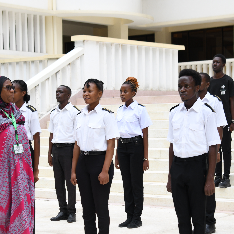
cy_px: 163
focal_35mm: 103
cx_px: 90
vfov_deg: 16.8
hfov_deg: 16.9
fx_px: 788
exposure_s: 1/100
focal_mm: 46
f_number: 5
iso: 64
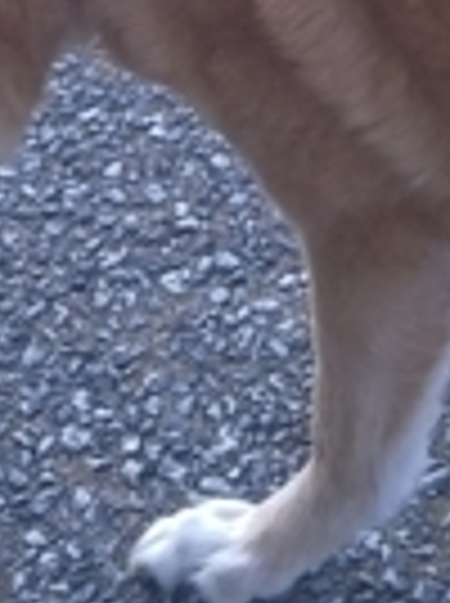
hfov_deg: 13.2
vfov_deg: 16.3
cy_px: -256
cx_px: 223
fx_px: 1948
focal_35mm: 112
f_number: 2.2
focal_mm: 4
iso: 40
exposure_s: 1/120
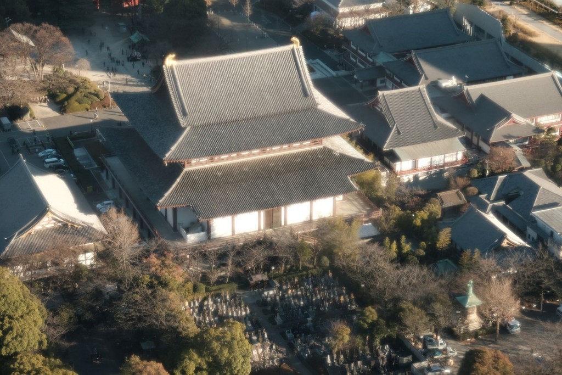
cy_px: 188
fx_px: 1296
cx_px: 281
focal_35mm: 83
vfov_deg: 16.5
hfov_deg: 24.5
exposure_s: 1/100
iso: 200
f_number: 8
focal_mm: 55
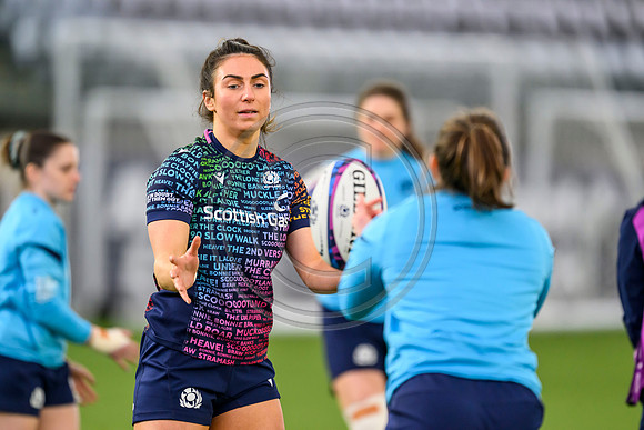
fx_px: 10020
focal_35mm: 560
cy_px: 215
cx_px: 322
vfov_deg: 2.5
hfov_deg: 3.7
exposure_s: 1/800
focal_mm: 560
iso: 3200
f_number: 4
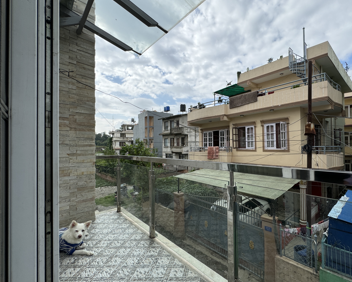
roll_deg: +0.8
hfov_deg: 88.5
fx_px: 177
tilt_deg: +1.5
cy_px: 144
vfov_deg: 77.0
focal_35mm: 17
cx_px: 211
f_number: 2.2
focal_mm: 2.22
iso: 50
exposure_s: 1/1449
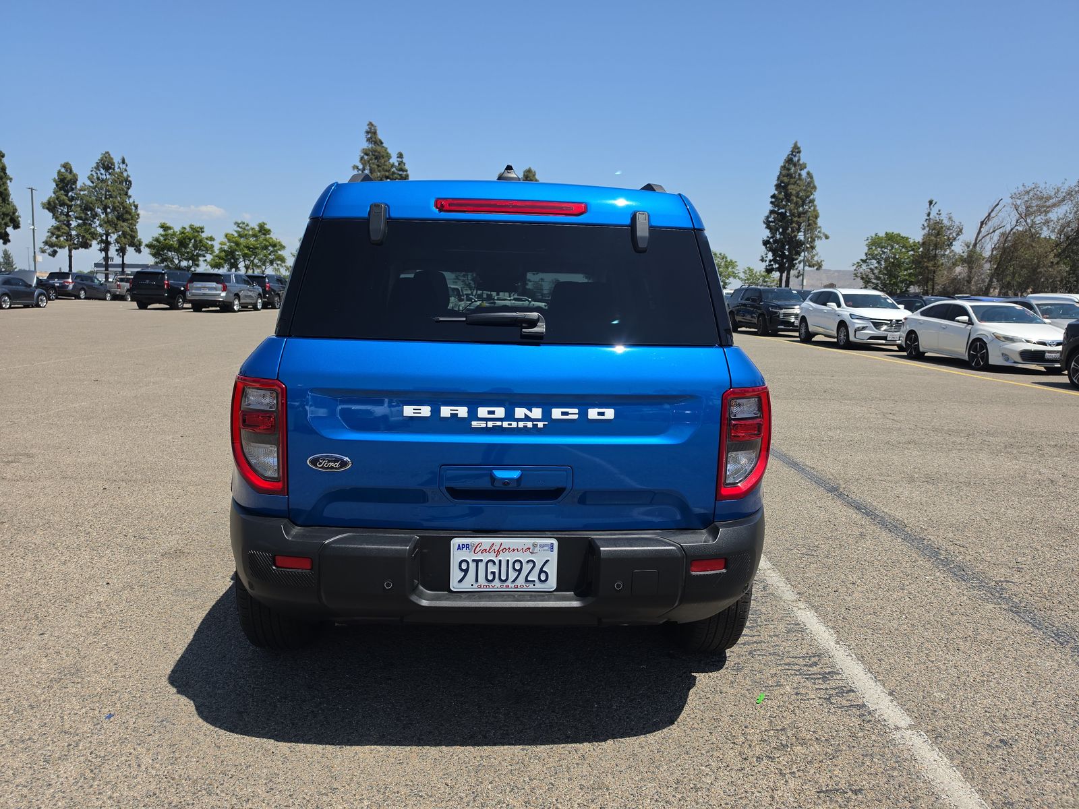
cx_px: 540
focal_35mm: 23
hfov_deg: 73.9
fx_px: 717
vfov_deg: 58.9
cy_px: 404
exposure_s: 1/899
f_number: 1.4
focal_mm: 6.5
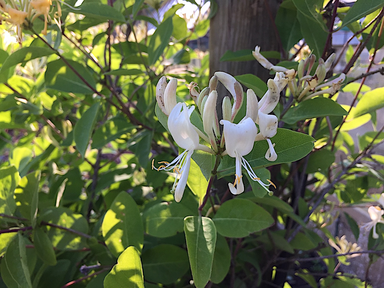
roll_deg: -2.1
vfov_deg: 48.2
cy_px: 144
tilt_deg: -16.1
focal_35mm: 29
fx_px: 322
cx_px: 192
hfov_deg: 61.7
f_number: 2.2
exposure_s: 1/213
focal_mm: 4.15
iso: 32
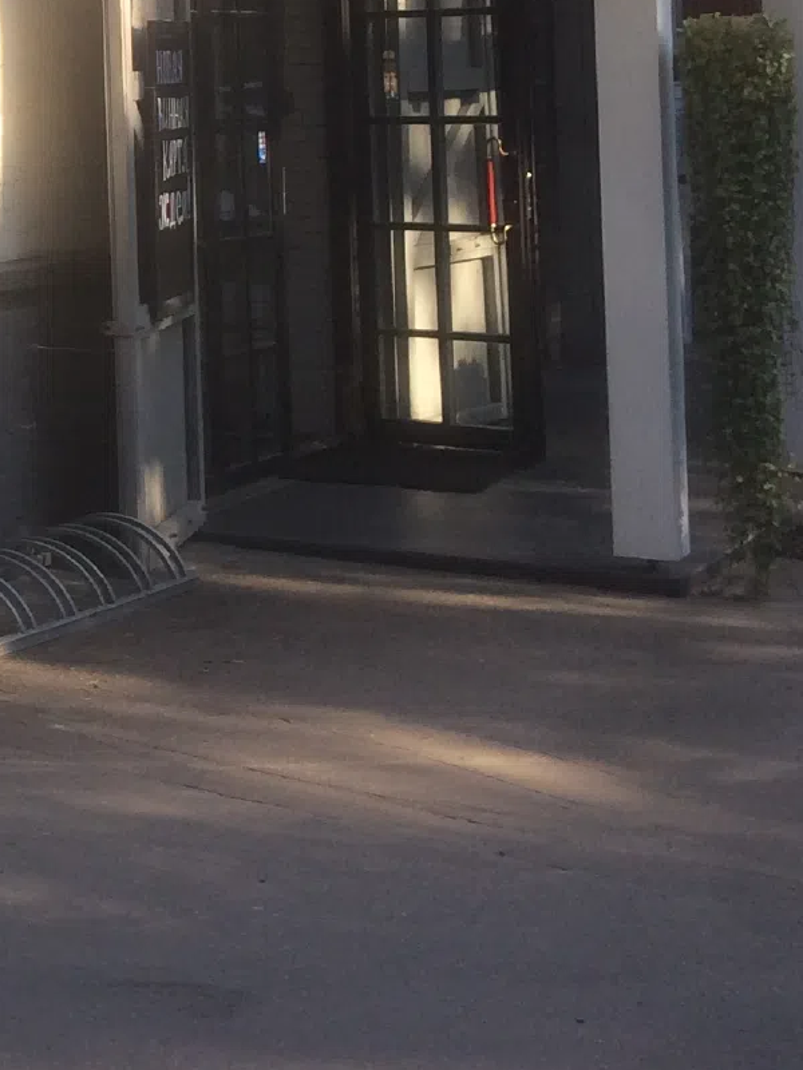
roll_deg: +0.4
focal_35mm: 87
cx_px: -712
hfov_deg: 14.6
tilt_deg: -0.6
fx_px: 2691
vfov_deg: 21.8
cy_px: 23
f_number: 2.2
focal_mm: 4.15
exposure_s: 1/410
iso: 32
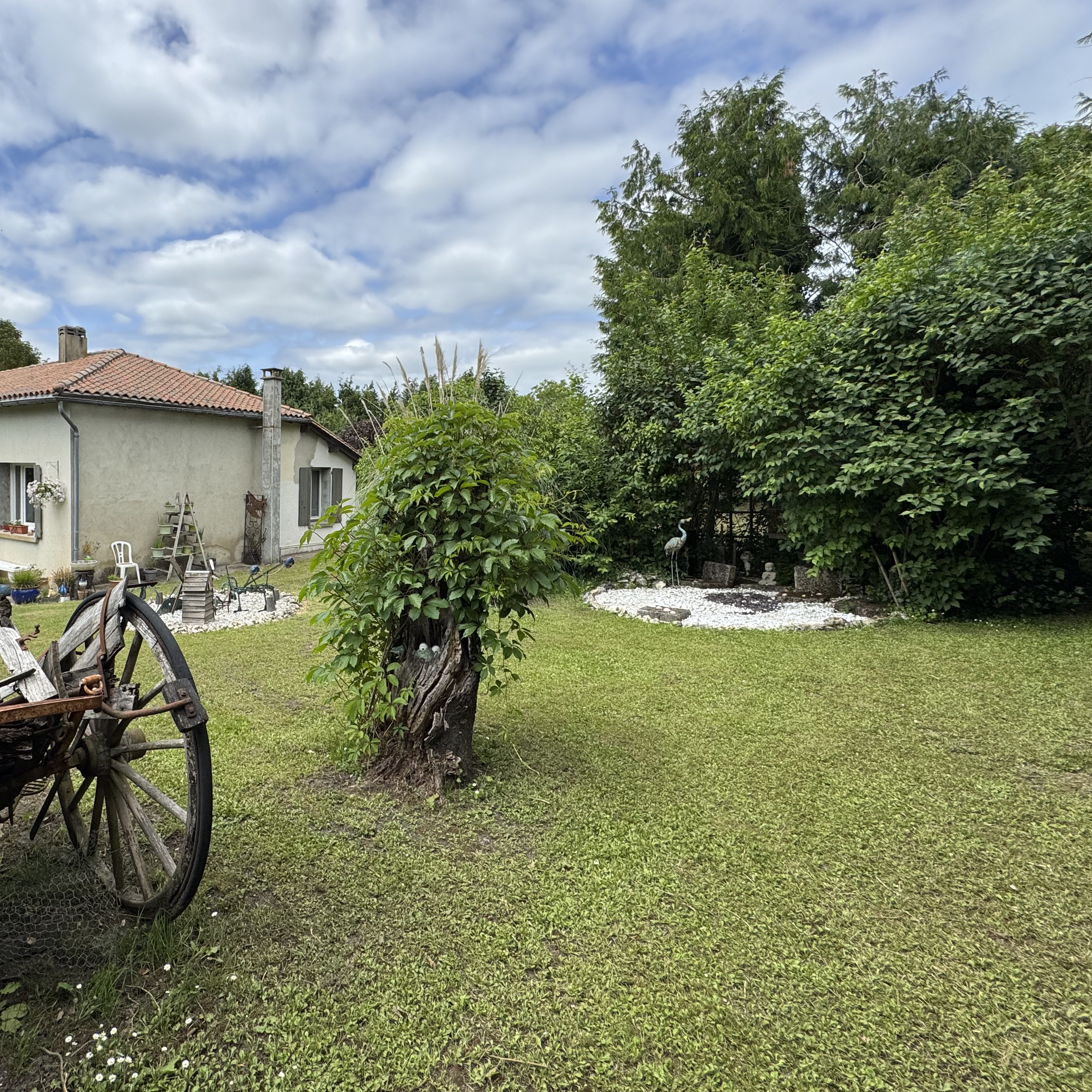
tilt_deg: -2.5
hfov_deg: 76.3
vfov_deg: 80.5
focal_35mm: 18
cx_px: 308
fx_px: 642
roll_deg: -0.5
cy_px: 499
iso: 40
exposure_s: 1/1709
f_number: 2.2
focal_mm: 2.22
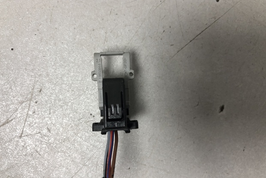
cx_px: 130
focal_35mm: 30
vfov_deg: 43.6
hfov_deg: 61.9
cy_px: 90
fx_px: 222
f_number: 1.8
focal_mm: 4
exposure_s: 1/33
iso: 32
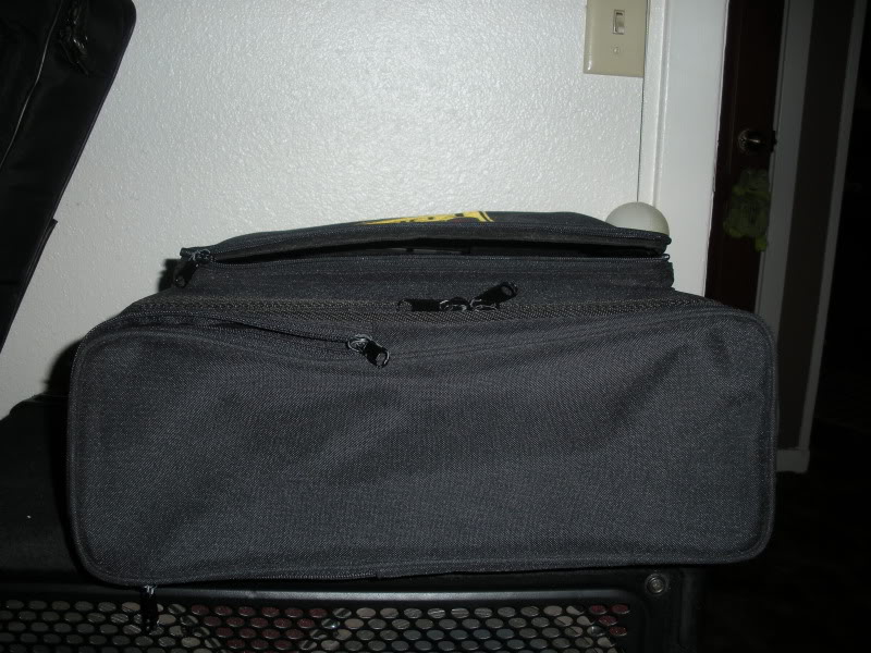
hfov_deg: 51.4
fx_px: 906
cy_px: 326
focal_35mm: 36
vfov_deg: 39.7
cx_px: 436
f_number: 3.5
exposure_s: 1/60
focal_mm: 6.3
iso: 64
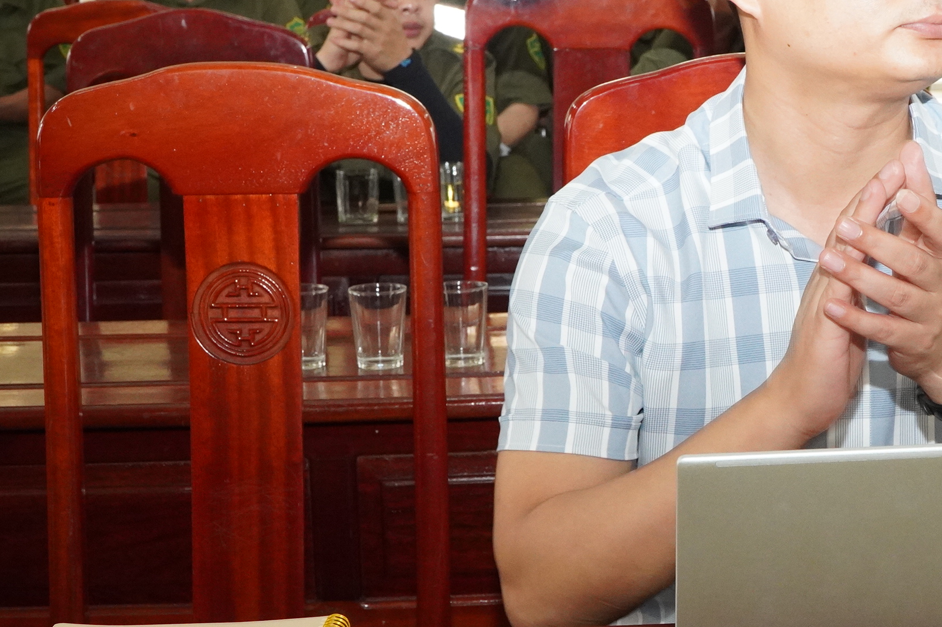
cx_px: 765
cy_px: 314
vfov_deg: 17.7
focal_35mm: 77
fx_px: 2010
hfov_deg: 25.9
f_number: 9
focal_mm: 29
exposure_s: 1/125
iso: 3200
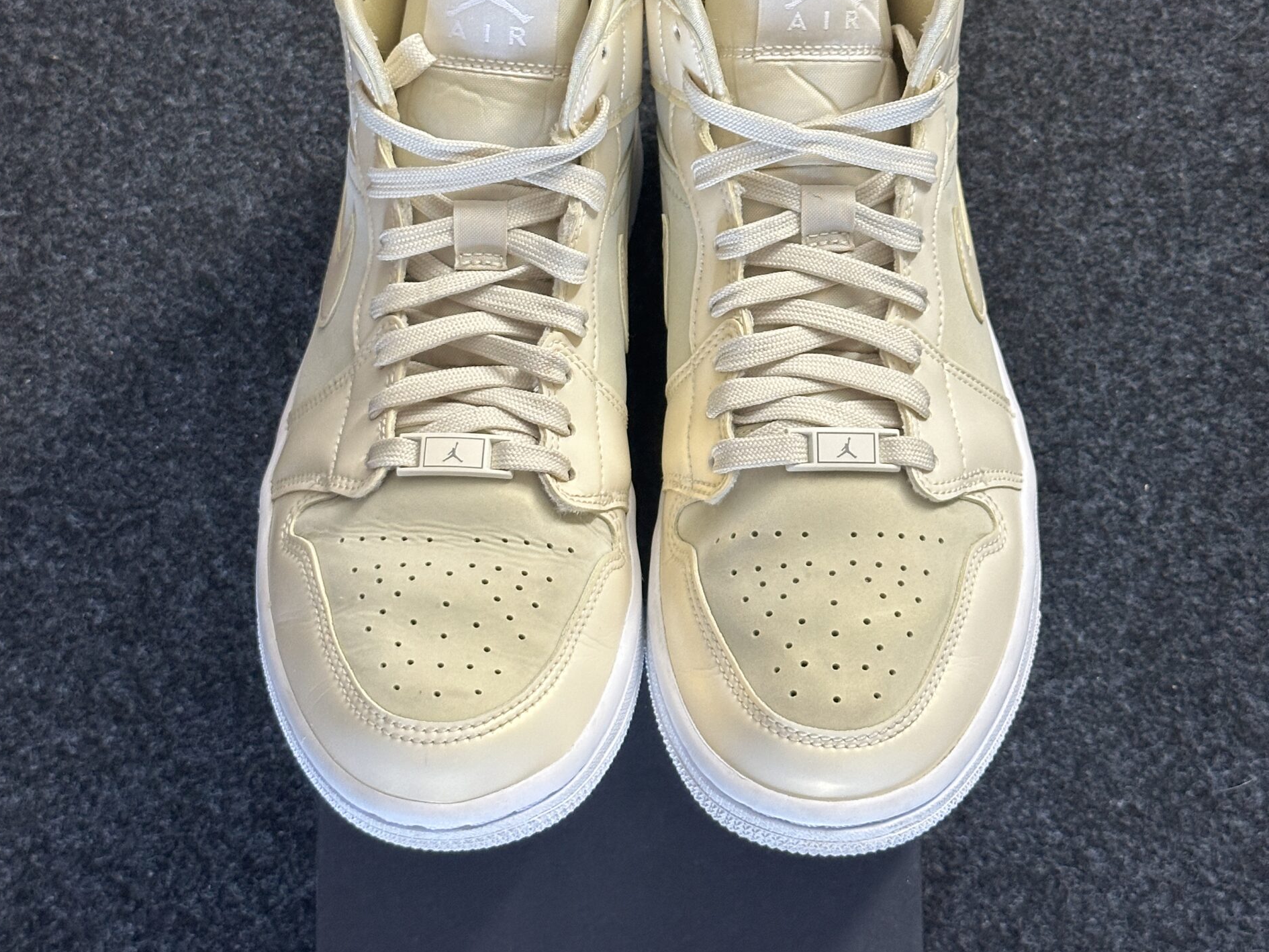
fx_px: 2383
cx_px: 625
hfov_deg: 29.8
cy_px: 327
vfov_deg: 22.5
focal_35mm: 65
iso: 250
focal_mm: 6.86
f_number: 1.78
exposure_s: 1/50
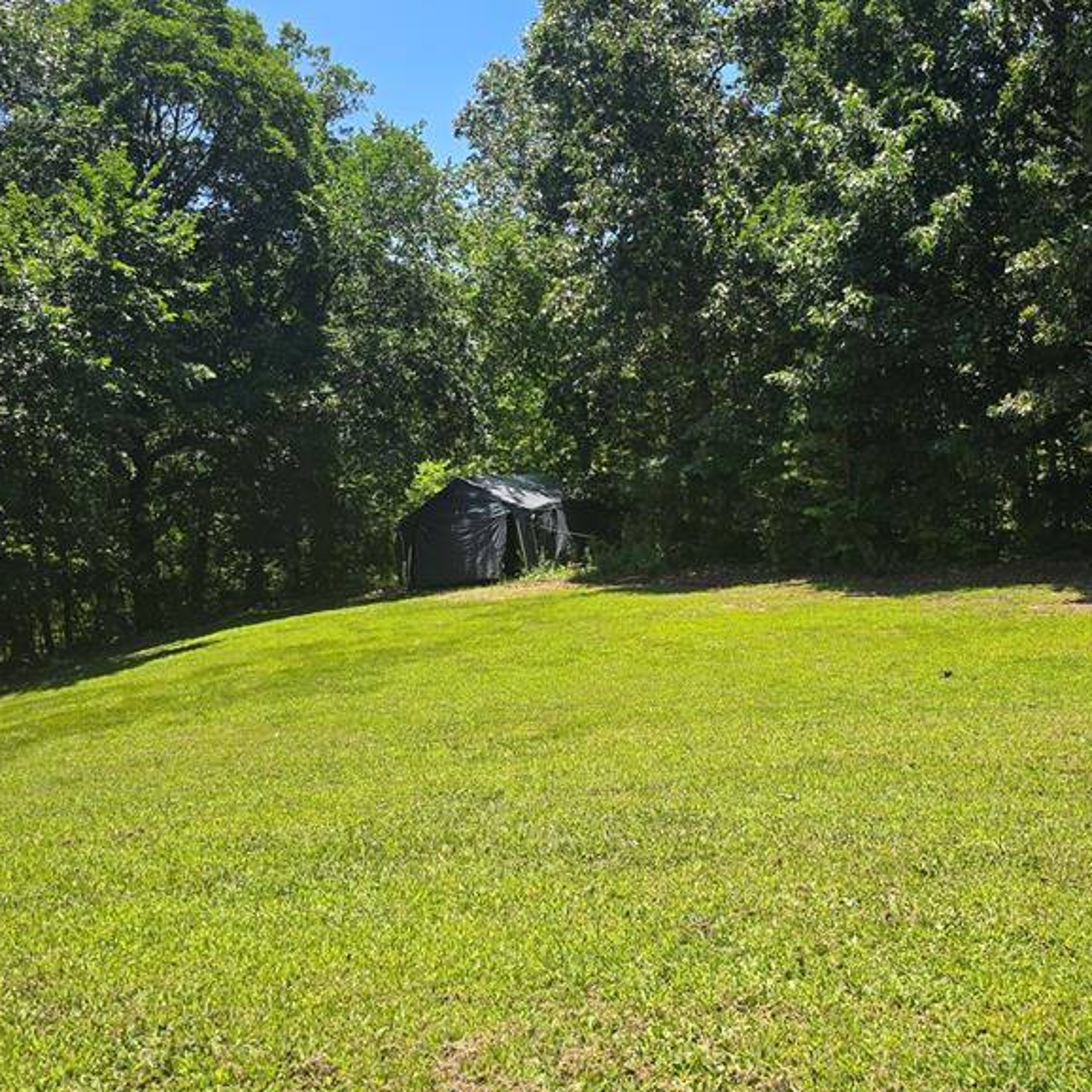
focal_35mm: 36
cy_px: 544
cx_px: 678
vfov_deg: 46.0
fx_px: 1285
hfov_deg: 45.7
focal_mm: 6.3
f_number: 1.7
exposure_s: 1/420
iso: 12
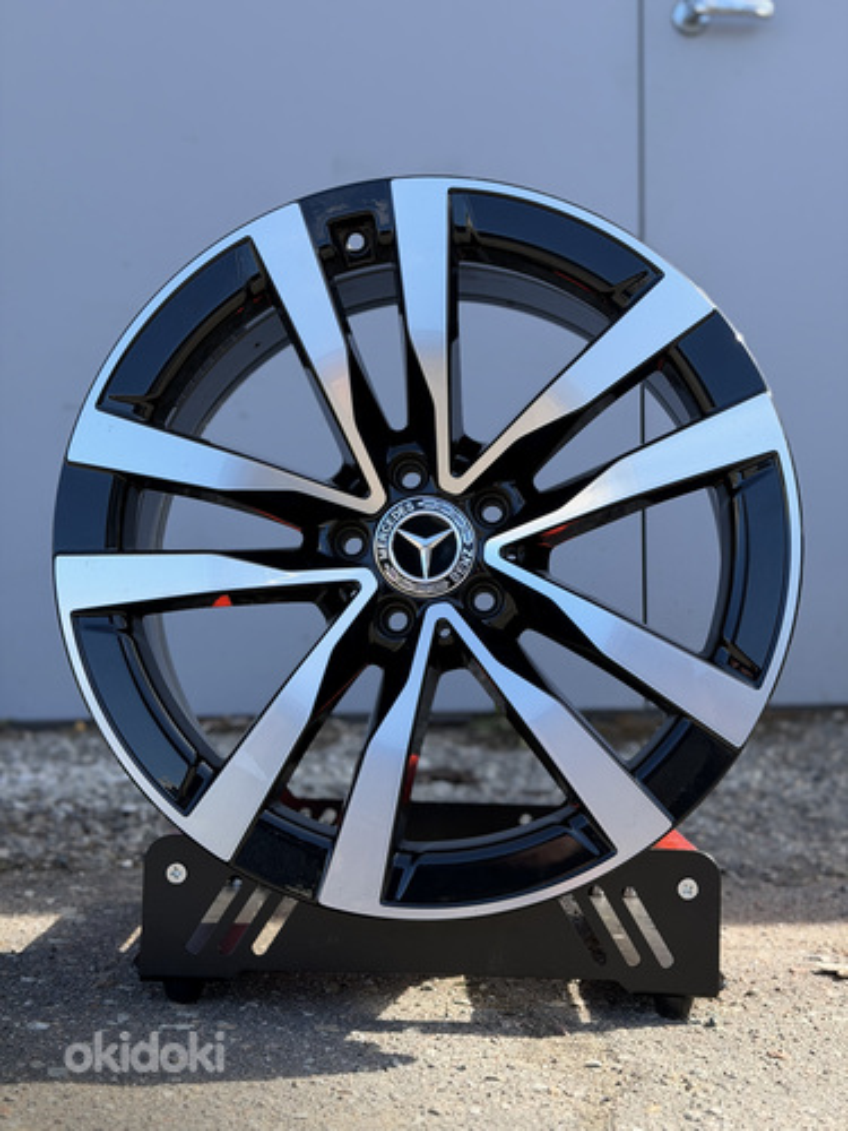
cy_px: 566
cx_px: 424
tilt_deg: -0.5
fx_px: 1568
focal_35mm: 48
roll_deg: +0.5
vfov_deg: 39.7
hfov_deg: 30.3
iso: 64
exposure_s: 1/939
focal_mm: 6.76
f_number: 1.78
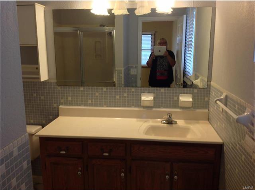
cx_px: 128
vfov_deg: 40.7
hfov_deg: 52.6
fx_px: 258
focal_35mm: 35
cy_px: 96
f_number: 2.4
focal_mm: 4.28
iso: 80
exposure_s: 1/15
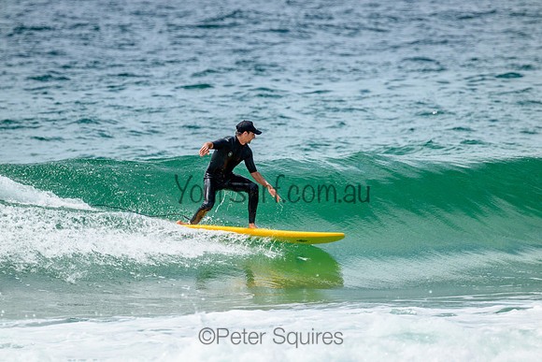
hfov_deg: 2.6
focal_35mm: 800
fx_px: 12047
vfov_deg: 1.7
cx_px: 271
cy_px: 181
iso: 1250
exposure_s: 1/2000
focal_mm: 800
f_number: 11
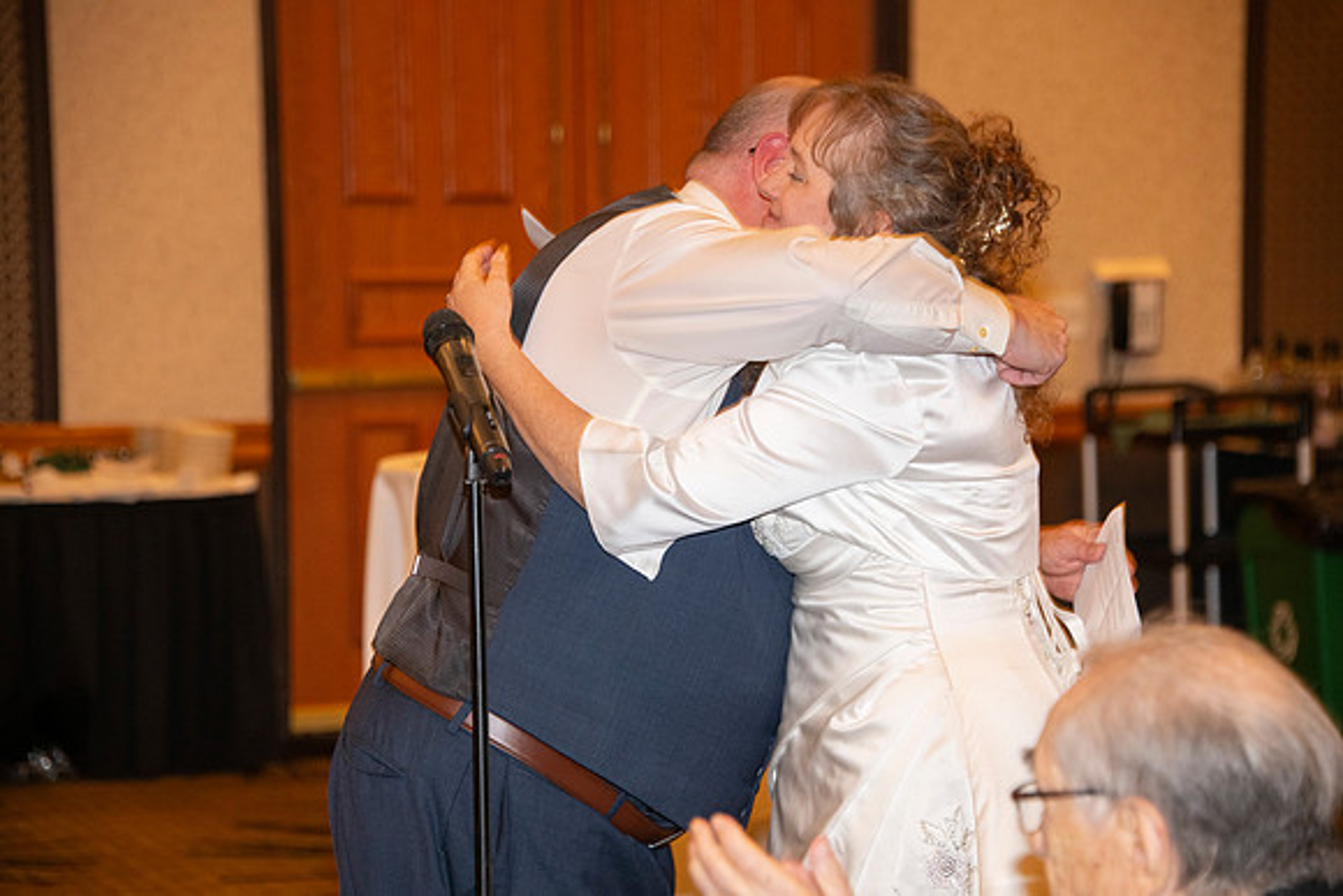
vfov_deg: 10.2
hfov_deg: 15.2
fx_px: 5037
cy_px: 448
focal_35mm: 135
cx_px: 672
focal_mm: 135
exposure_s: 1/60
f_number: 5.6
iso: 2000
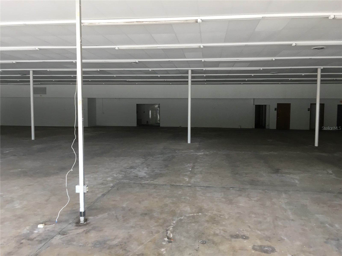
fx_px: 287
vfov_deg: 48.2
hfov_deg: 61.7
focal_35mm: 29
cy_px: 128
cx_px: 171
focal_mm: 4.15
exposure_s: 1/40
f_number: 2.2
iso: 32
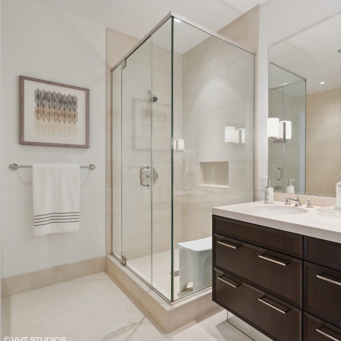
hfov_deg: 66.9
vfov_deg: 72.1
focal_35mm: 21
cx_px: 262
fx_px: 234
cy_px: 172
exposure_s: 1/8
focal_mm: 16
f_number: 8
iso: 320
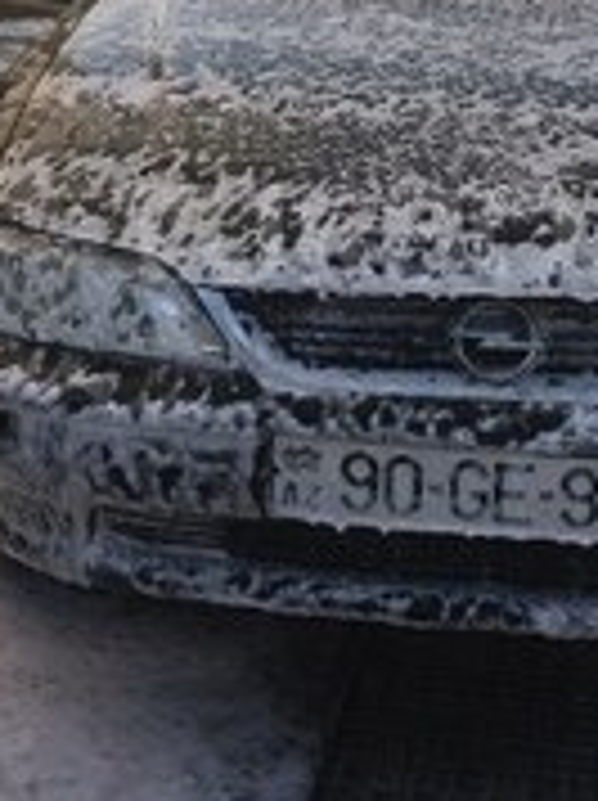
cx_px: 459
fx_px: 1870
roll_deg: -1.2
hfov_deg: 18.0
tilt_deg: -20.1
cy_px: 234
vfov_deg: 24.0
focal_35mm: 81
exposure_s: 1/2283
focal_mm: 4.15
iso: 32
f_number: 2.2
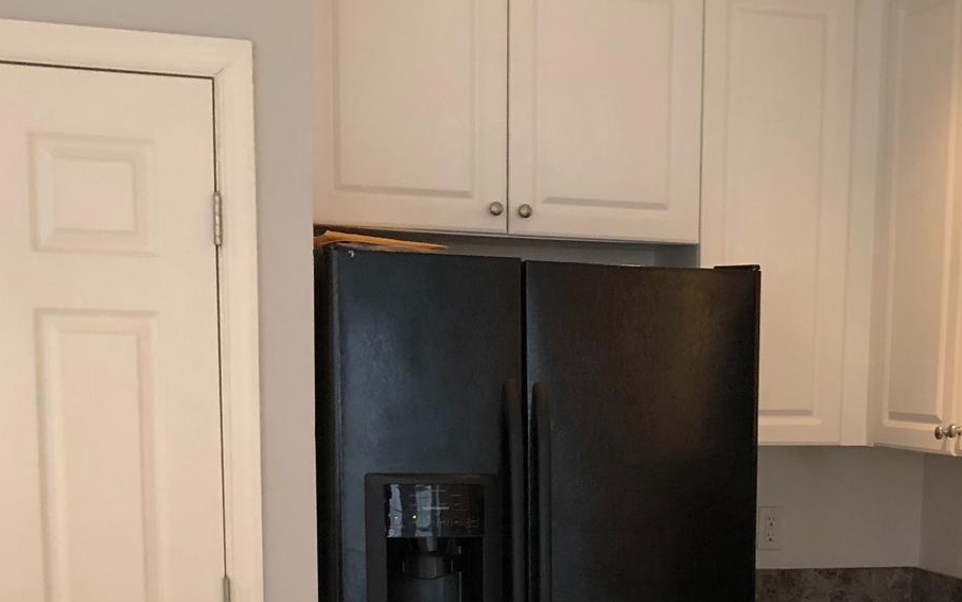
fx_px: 1757
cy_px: 681
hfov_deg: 30.2
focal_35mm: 67
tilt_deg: -9.2
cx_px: 710
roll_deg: -1.5
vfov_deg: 18.6
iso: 64
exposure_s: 1/15
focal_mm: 3.99
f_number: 1.8
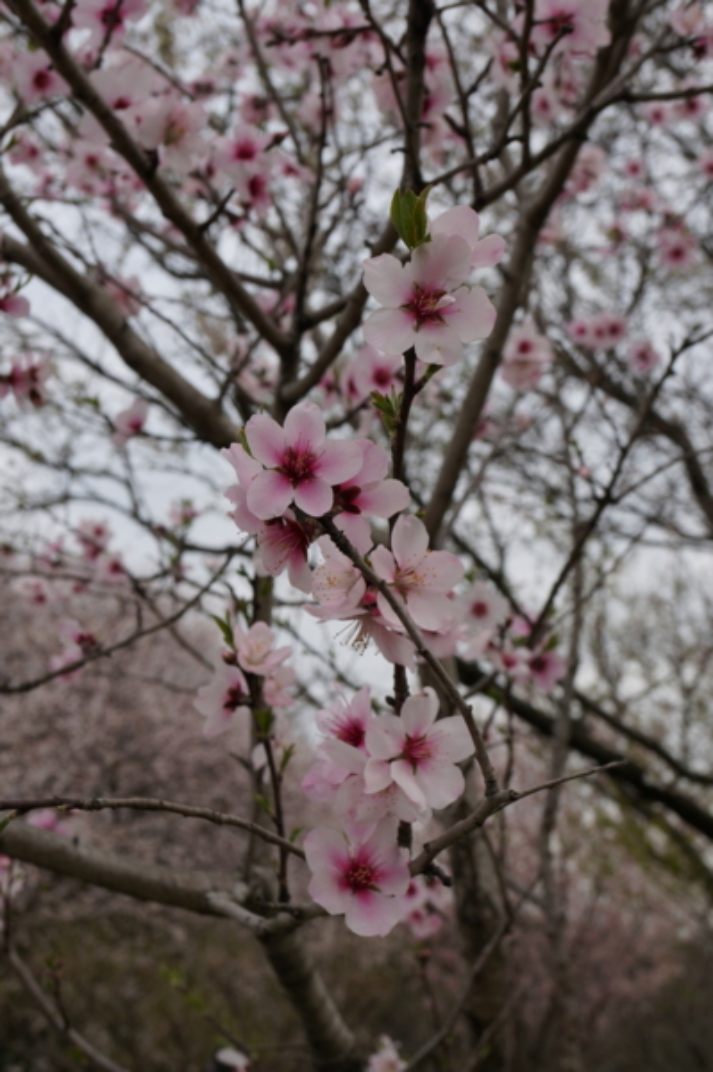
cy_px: 536
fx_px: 1339
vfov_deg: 43.6
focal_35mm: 45
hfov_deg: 29.8
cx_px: 356
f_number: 8
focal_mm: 30
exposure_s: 1/250
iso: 100
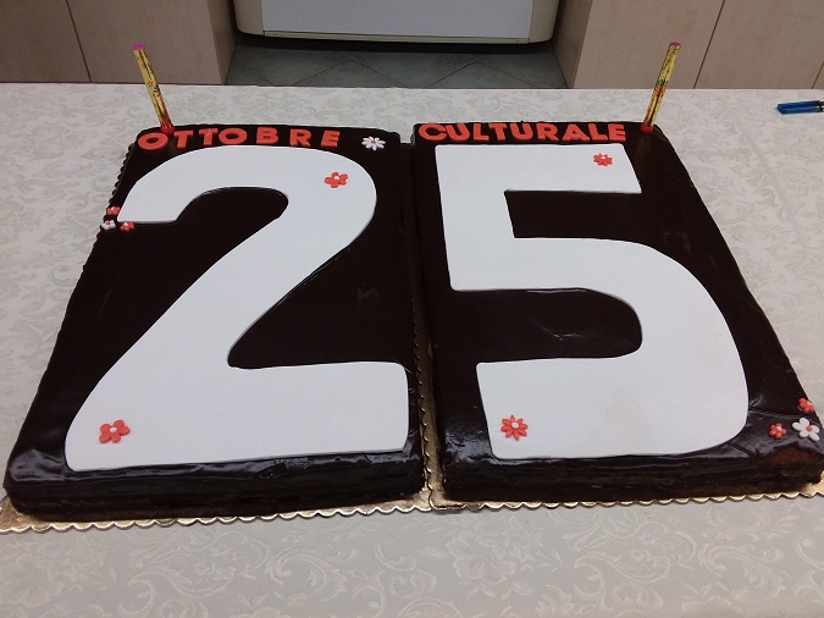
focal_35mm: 28
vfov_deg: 49.7
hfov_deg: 63.5
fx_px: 666
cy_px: 301
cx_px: 414
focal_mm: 2.91
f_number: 1.9
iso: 80
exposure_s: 1/100
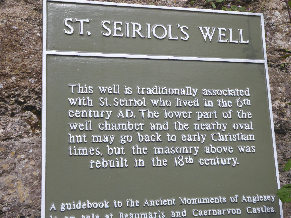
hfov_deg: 33.8
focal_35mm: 57
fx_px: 479
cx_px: 146
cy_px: 109
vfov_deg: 25.7
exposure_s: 1/250
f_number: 4.1
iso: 80
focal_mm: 9.6
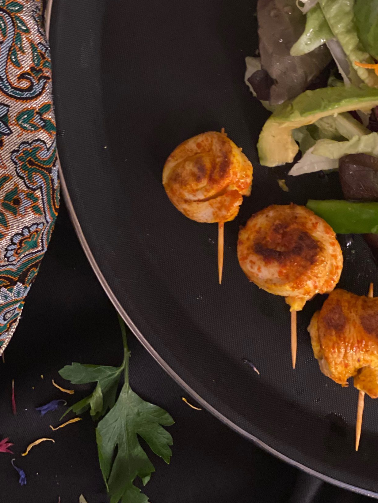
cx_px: 228
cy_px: 133
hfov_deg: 18.2
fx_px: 1179
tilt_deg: -85.9
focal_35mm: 81
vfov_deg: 23.9
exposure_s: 1/14
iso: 400
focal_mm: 6
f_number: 2
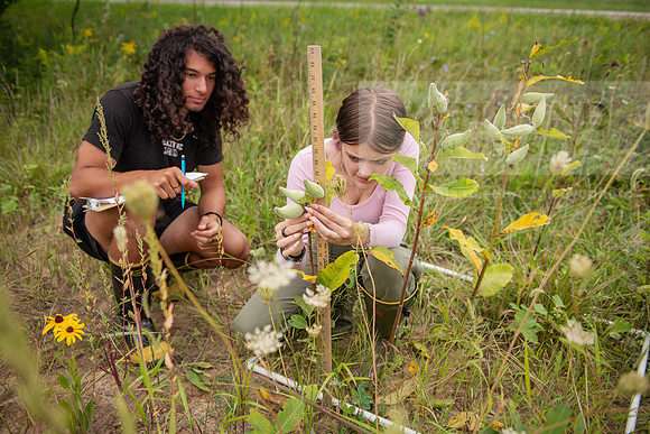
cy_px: 217
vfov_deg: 45.0
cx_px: 325
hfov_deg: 63.6
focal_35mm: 29
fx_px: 524
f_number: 3.2
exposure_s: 1/320
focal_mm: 29
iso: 80
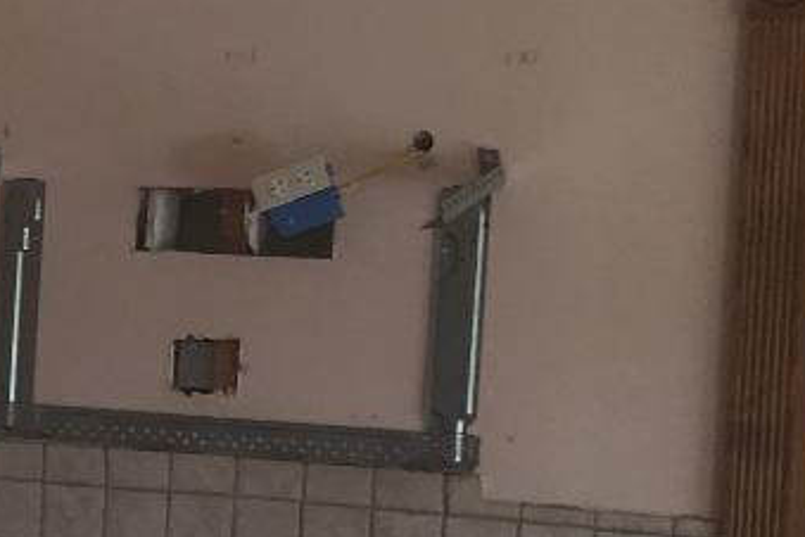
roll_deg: -2.7
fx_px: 2862
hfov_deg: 13.7
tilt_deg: -0.3
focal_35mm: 128
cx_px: -793
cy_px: 309
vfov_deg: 10.7
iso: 25
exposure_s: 1/30
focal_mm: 4.15
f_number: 2.2
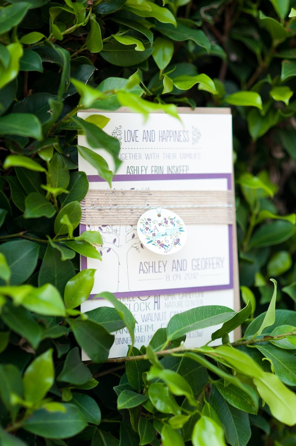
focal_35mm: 85
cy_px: 223
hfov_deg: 16.0
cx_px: 148
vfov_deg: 23.9
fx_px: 1050
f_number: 3.2
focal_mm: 85
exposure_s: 1/1000
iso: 200
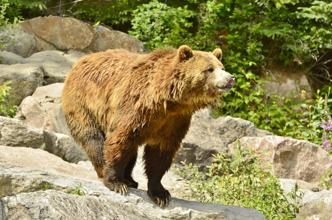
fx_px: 1519
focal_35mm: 165
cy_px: 110
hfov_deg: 12.5
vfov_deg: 8.3
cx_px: 166
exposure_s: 1/800
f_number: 7.1
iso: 400
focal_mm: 110
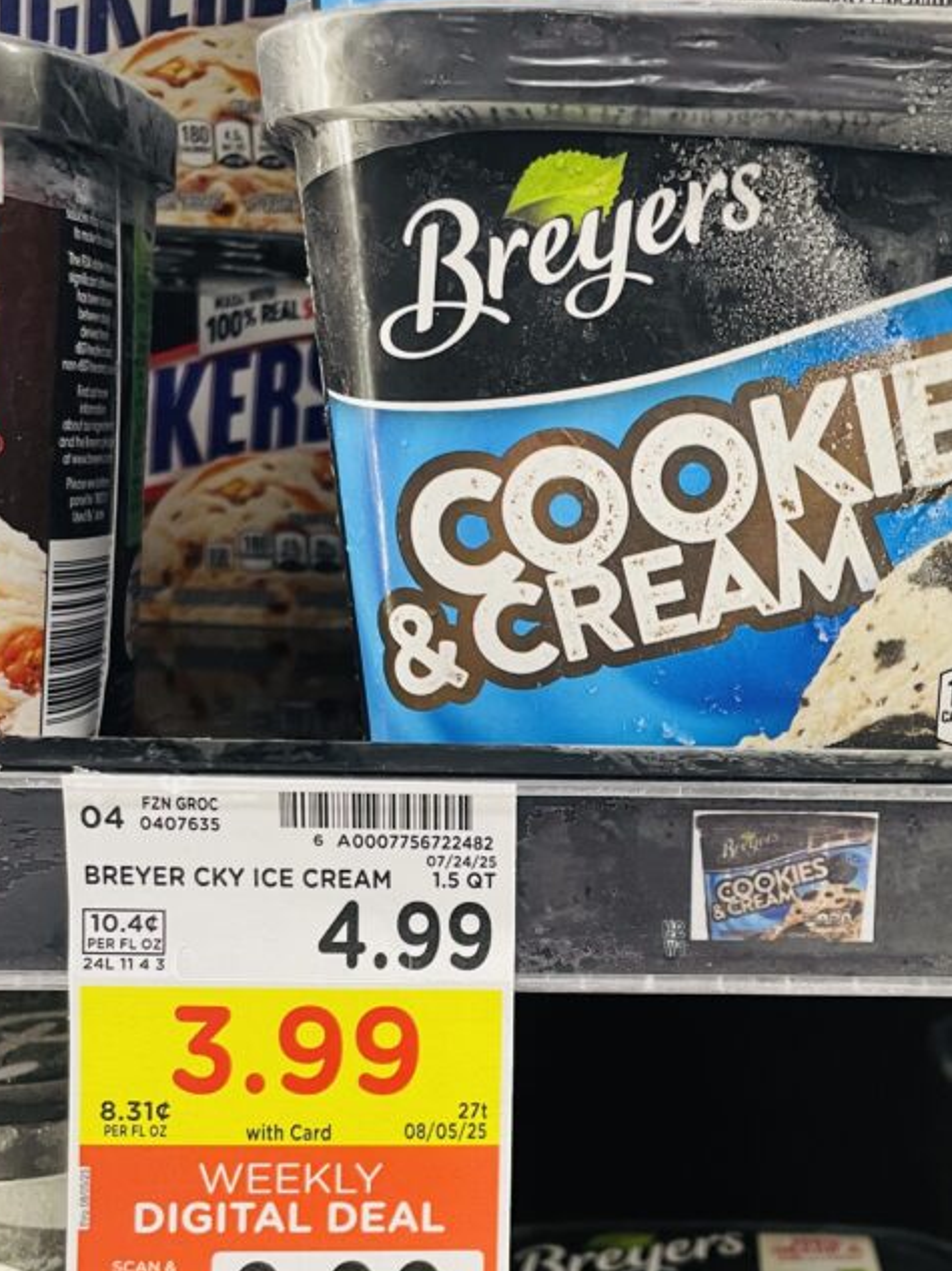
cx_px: 711
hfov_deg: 33.7
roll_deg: -1.2
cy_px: 762
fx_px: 1541
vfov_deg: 44.6
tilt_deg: -11.3
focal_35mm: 42
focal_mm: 4.2
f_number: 1.6
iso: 80
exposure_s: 1/60
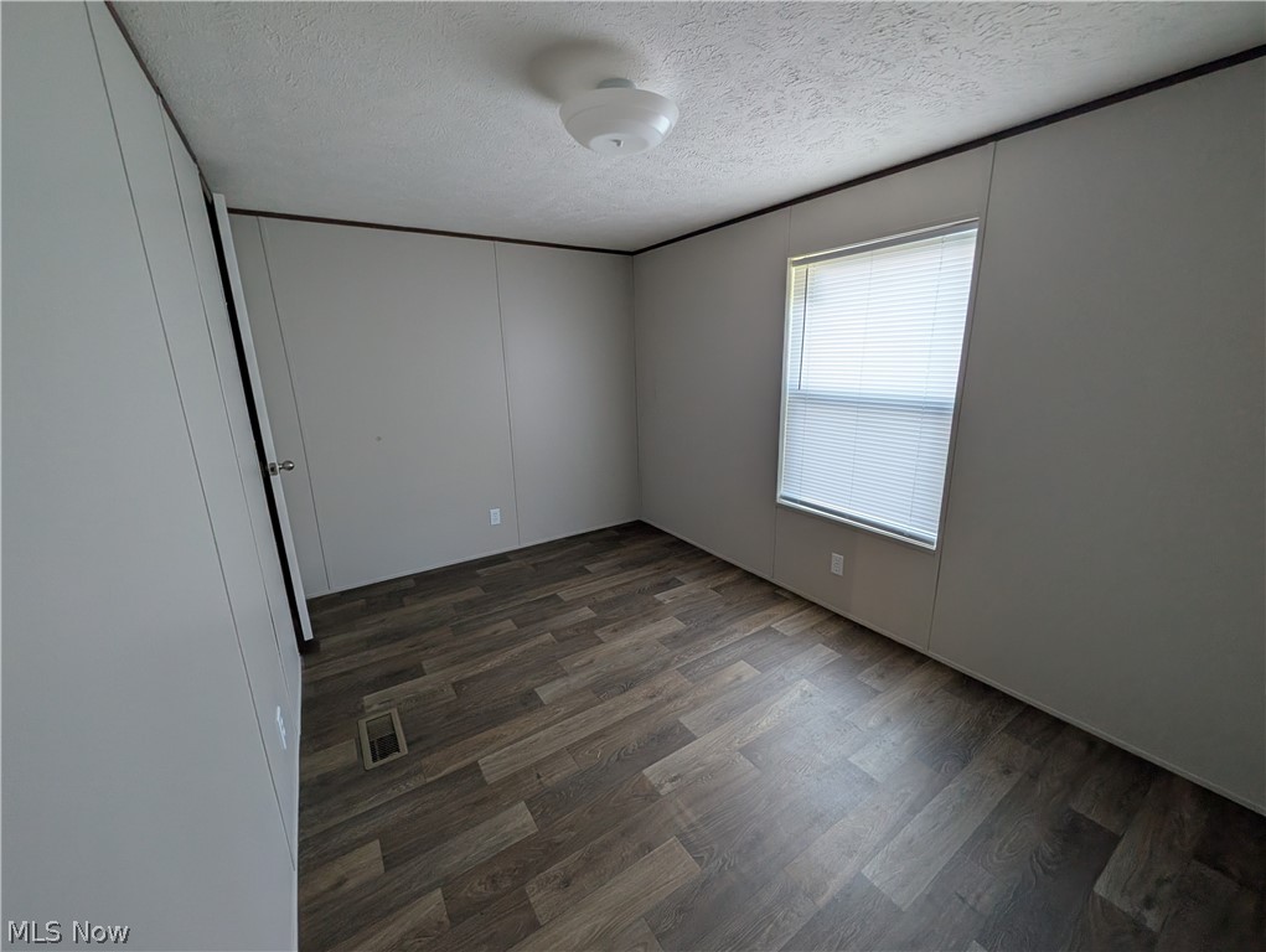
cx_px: 633
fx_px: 439
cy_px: 476
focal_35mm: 12
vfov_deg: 94.6
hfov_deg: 110.5
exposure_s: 1/50
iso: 57
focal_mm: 2.02
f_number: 1.7
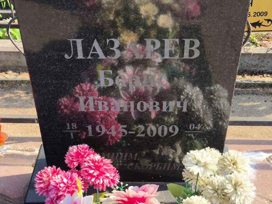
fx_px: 393
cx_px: 136
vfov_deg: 29.1
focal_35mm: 50
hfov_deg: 38.2
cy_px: 102
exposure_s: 1/550
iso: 50
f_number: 1.7
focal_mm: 4.71
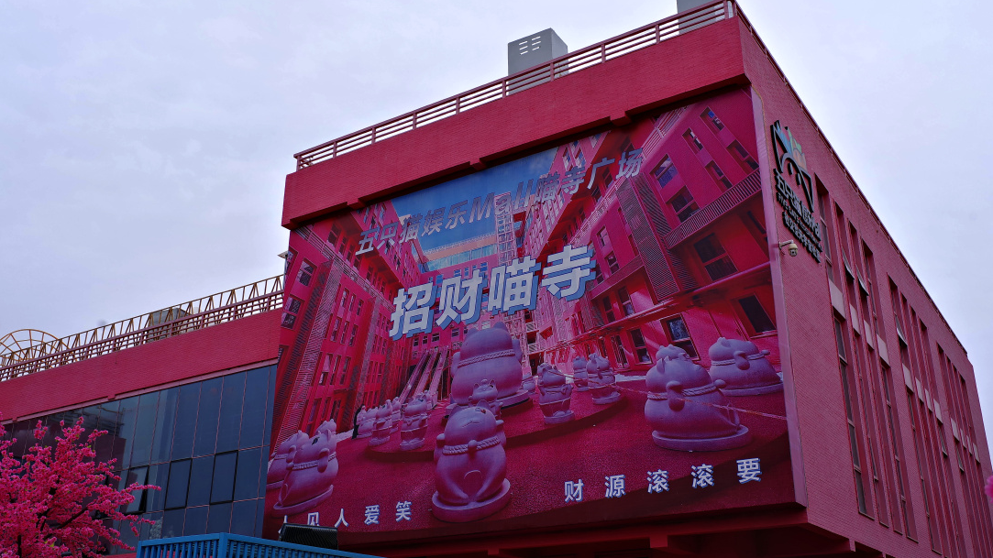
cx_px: 512
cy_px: 282
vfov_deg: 32.8
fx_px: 948
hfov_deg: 55.3
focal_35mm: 36
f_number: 10
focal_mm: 31
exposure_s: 1/160
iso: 100
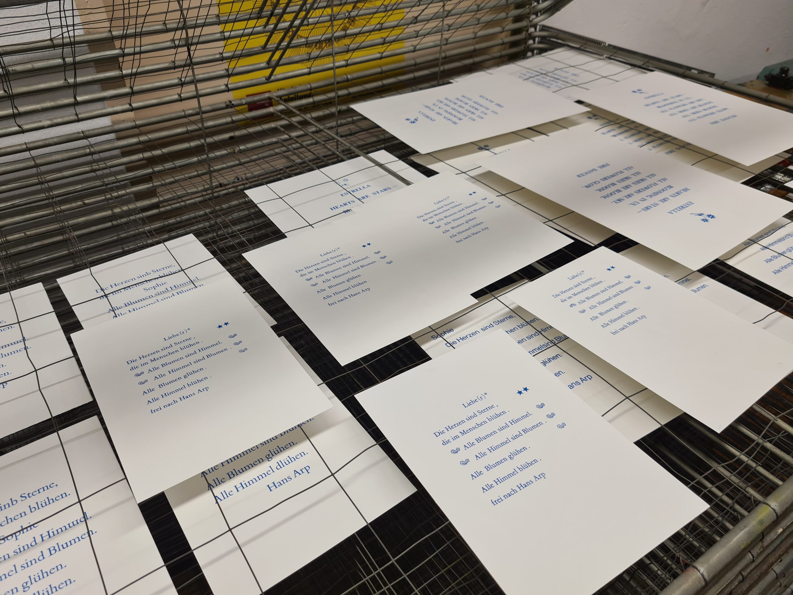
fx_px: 596
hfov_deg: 67.3
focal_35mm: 26
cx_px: 396
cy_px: 298
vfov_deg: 53.1
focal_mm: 5.4
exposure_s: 1/100
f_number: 1.8
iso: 50
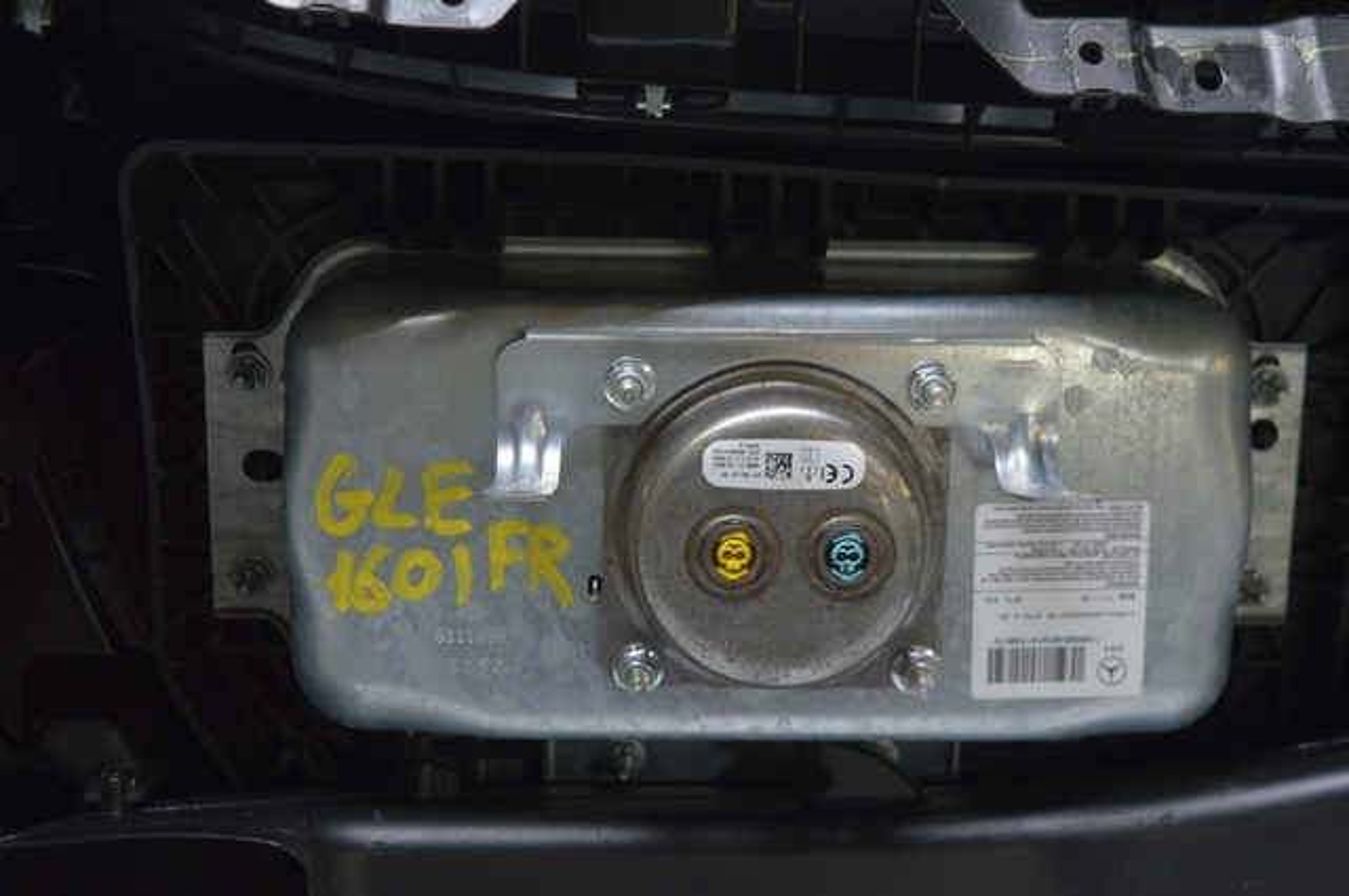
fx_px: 2133
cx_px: 674
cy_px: 448
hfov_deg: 35.1
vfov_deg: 23.7
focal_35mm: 57
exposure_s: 1/20
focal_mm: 38
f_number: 5.6
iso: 400
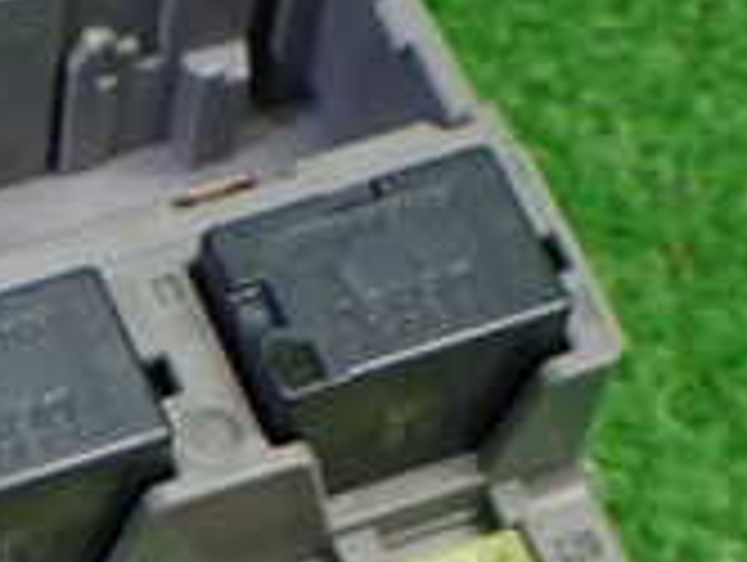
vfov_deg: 9.7
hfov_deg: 13.1
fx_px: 3198
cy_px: 931
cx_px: -45
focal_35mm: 148
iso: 800
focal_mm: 7.31
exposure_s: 1/125
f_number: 2.8
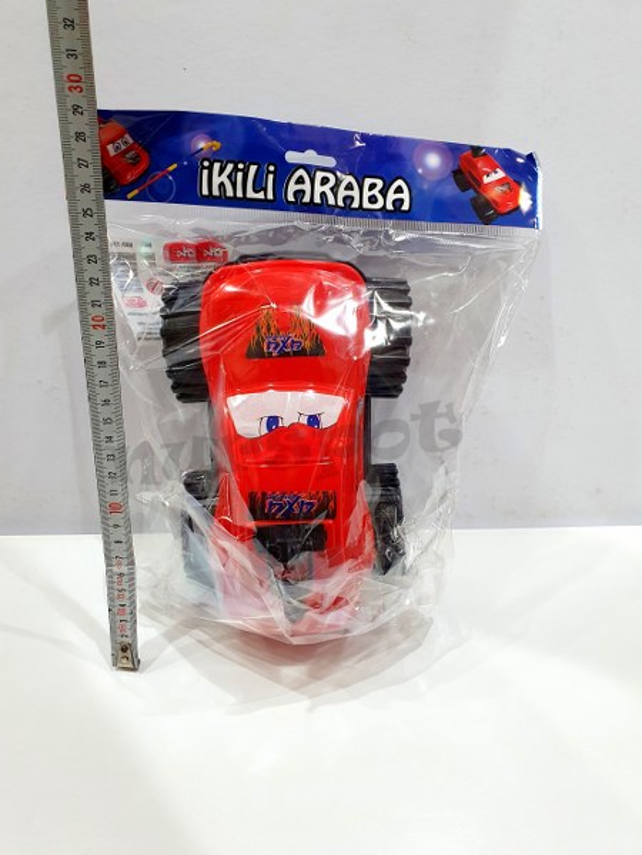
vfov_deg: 67.3
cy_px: 428
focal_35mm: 26
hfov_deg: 53.1
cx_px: 321
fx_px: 643
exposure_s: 1/50
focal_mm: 4.32
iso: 200
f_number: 2.4
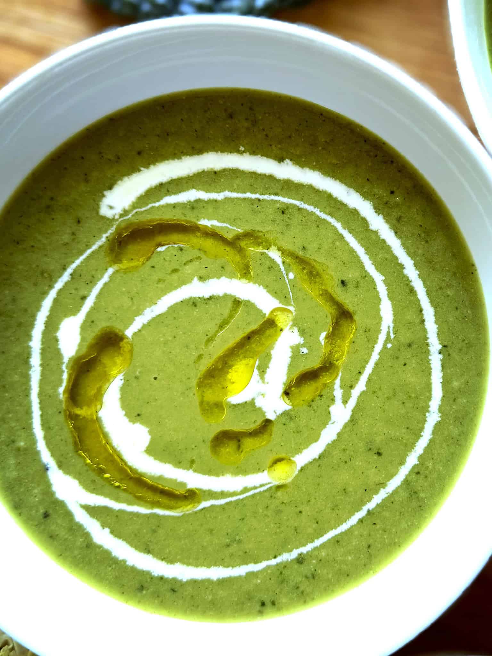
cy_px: 328
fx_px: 455
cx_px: 246
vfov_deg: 71.6
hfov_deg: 56.8
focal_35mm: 24
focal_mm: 6.8
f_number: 1.8
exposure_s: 1/125
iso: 64
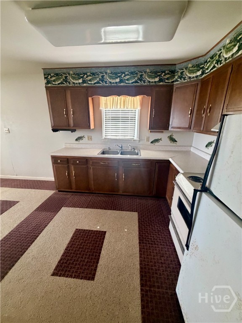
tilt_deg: -17.0
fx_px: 130
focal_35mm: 14
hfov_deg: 85.7
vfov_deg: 102.1
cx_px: 121
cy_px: 162
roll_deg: -2.2
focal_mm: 2.22
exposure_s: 1/60
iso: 320
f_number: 2.2
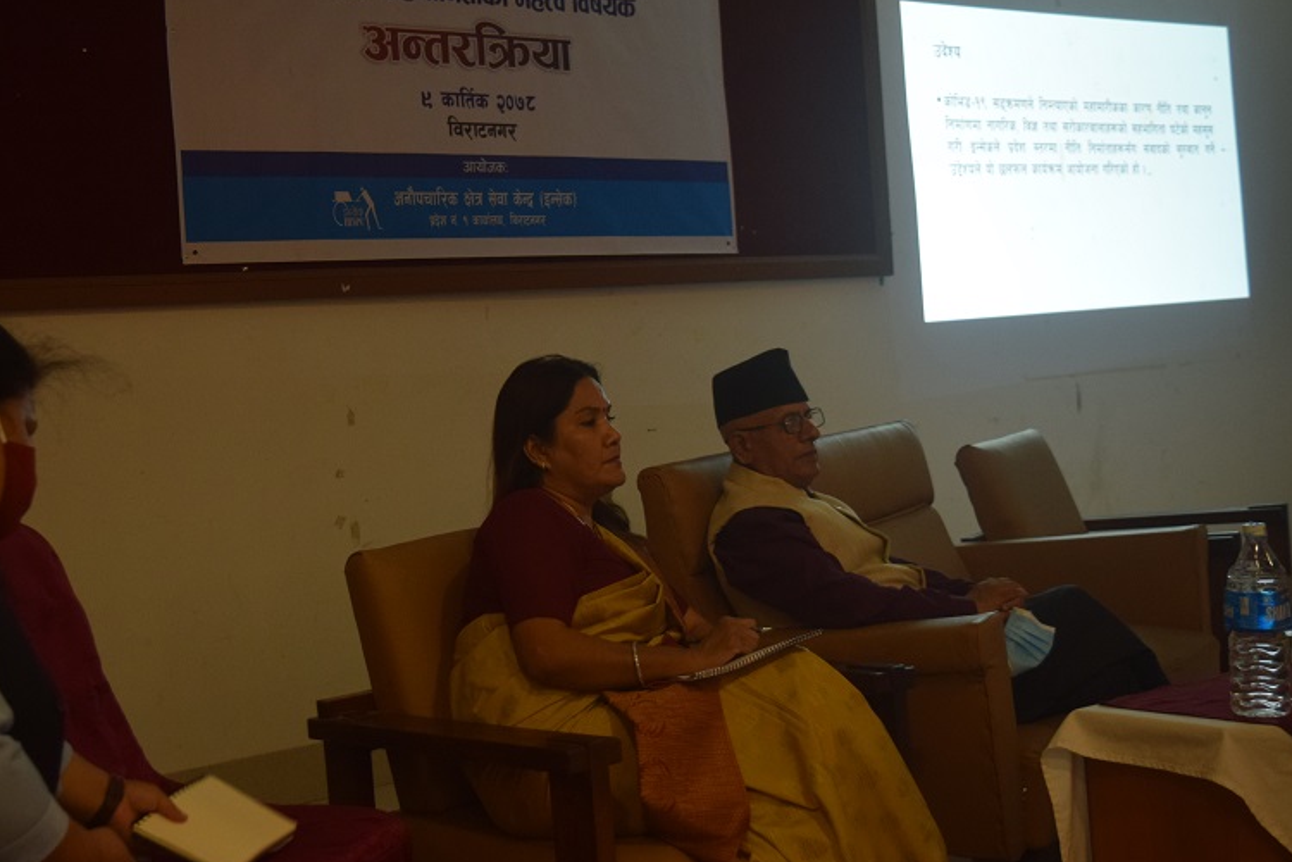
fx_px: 1723
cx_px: 434
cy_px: 373
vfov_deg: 28.0
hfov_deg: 40.6
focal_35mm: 48
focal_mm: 24
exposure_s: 1/60
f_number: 4
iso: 800
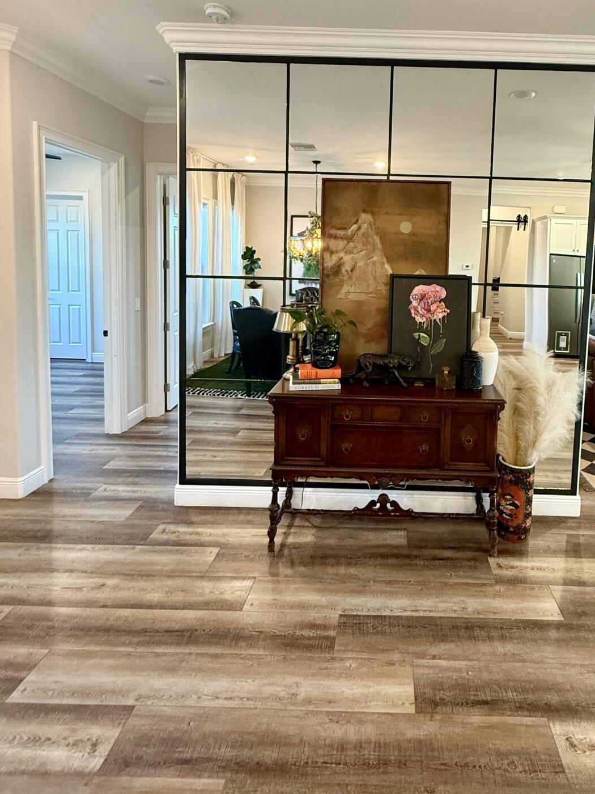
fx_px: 458
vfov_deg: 80.1
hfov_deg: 64.5
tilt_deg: -3.5
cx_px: 388
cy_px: 293
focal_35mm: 20
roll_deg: -2.6
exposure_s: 1/60
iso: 400
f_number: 2.2
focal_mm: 2.22
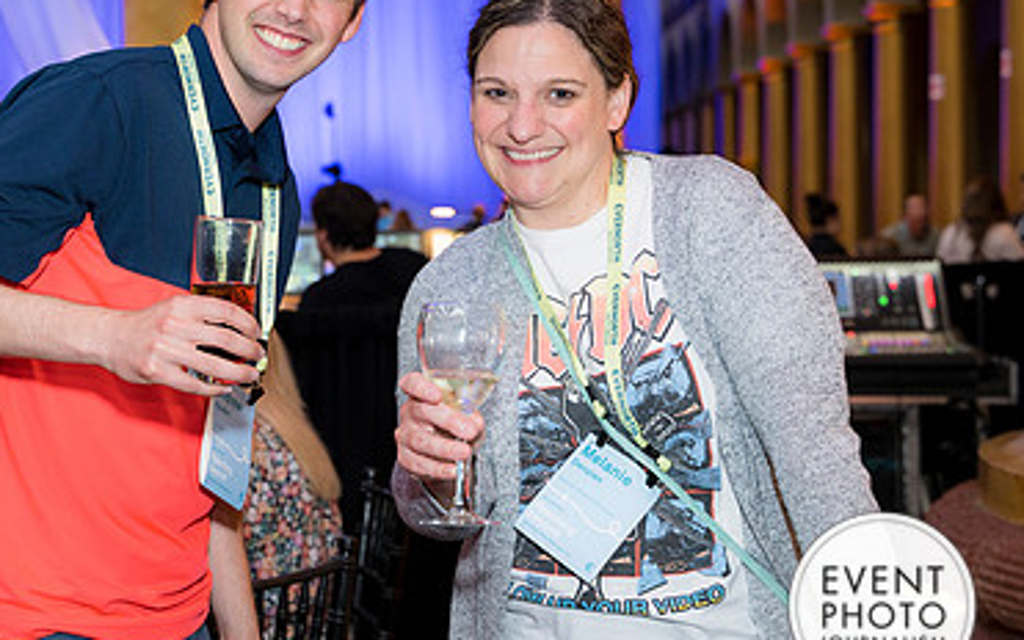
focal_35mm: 79
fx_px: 2205
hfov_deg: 25.9
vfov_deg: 16.5
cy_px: 255
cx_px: 268
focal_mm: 46
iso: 800
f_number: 4
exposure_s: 1/100
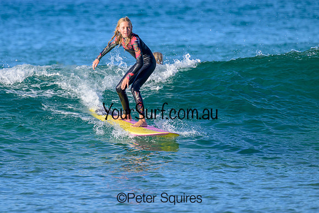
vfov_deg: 1.8
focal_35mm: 770
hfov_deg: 2.7
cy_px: 74
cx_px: 126
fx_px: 6824
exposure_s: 1/1600
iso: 640
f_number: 8
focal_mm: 560
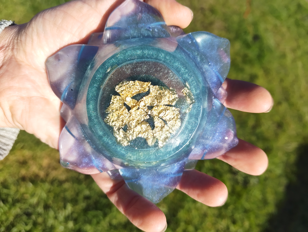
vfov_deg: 56.9
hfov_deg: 71.5
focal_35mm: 24
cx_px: 154
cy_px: 116
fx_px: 214
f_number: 1.88
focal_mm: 5.56
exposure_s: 1/899
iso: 50
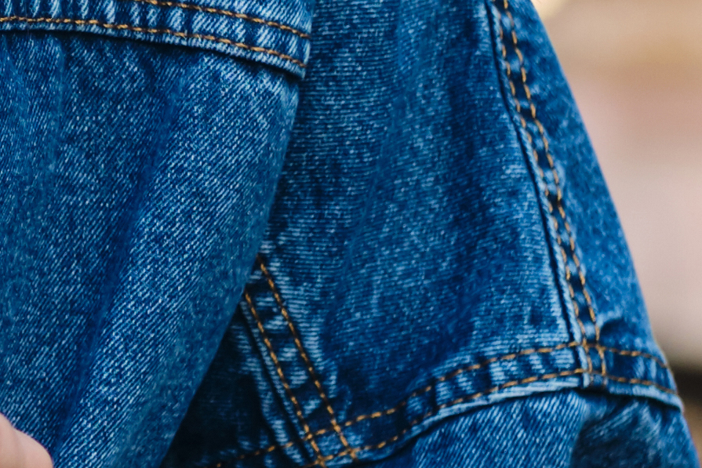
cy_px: -268
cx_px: -458
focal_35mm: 523
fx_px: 10199
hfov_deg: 3.9
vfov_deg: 2.6
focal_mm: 50
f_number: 2.2
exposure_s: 1/640
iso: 160
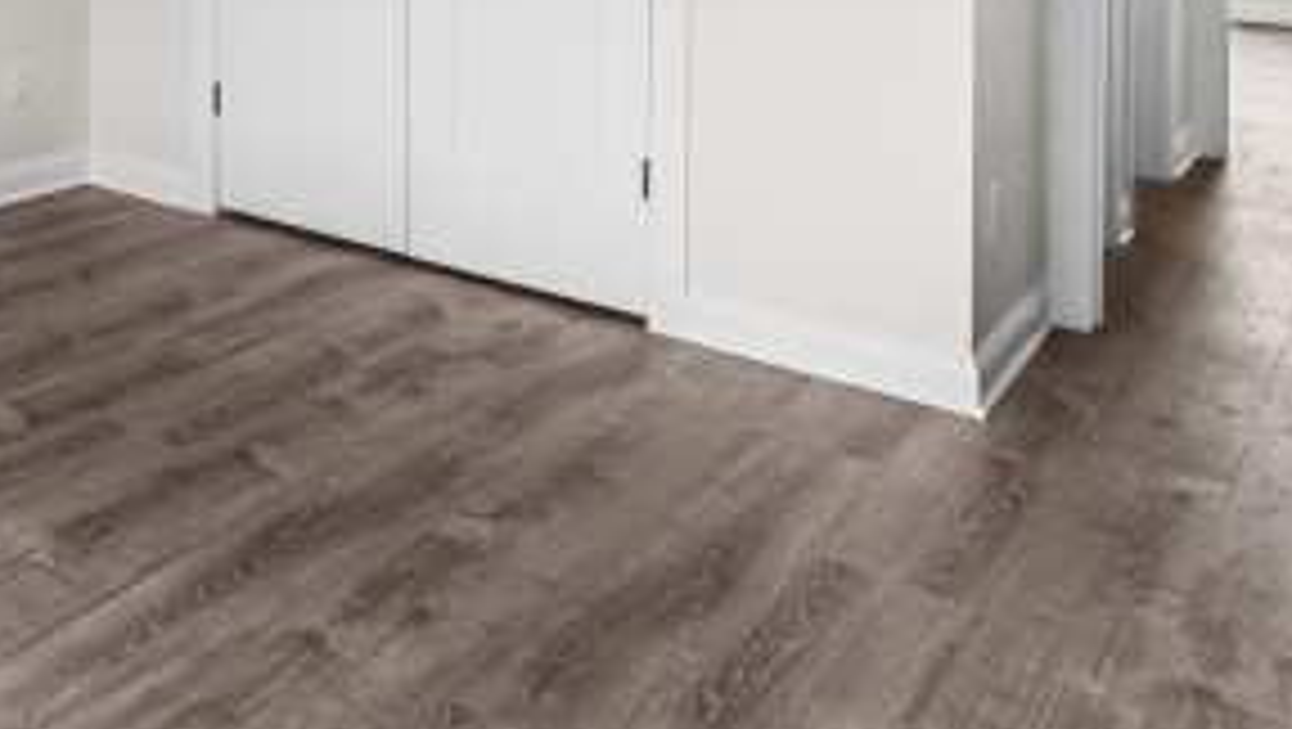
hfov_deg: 42.2
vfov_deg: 25.4
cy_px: -198
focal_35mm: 41
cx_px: -23
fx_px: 1406
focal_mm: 10
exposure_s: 1/8
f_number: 10
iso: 400
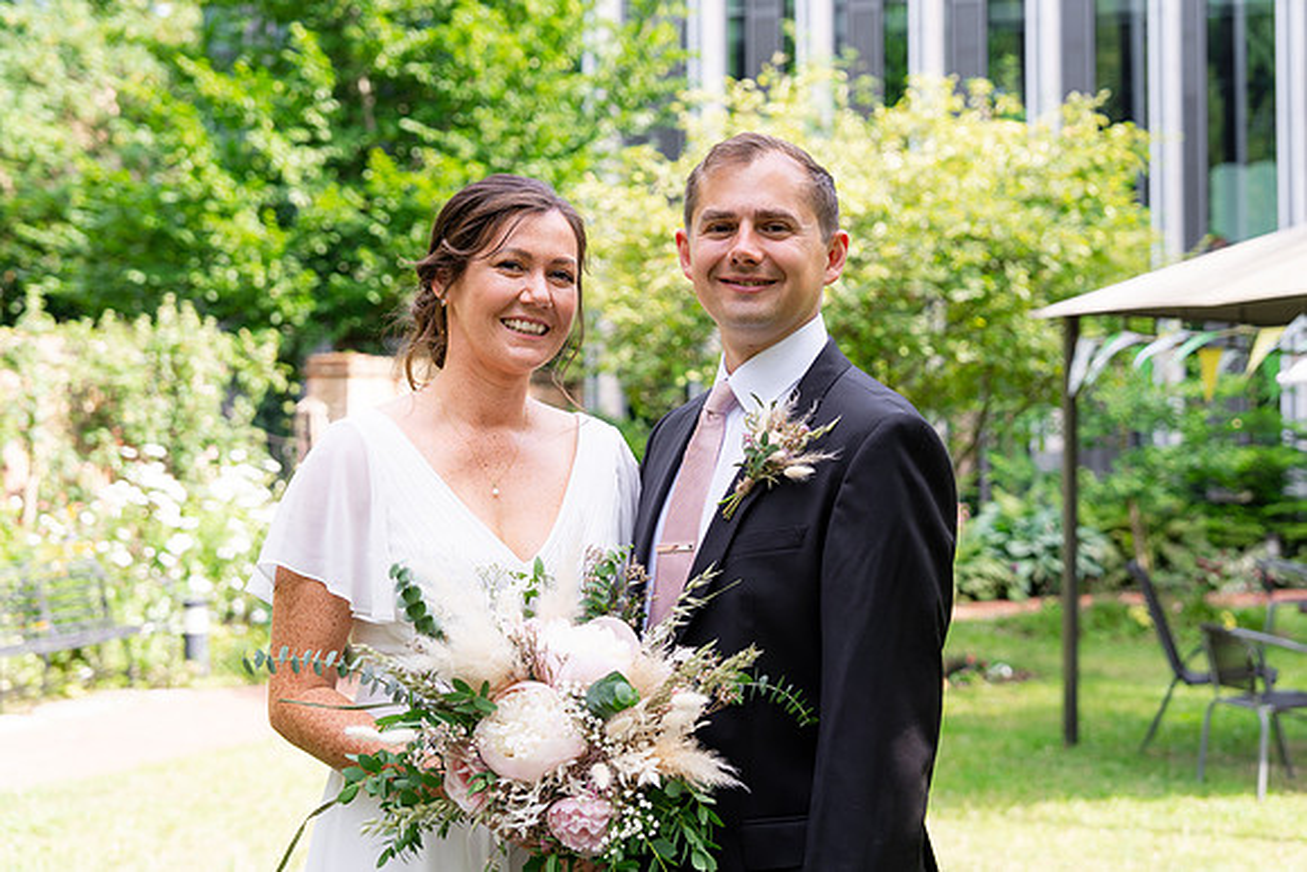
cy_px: 369
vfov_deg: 23.3
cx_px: 758
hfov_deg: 34.3
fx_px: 2110
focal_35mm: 58
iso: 100
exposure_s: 1/250
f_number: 3.5
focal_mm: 48
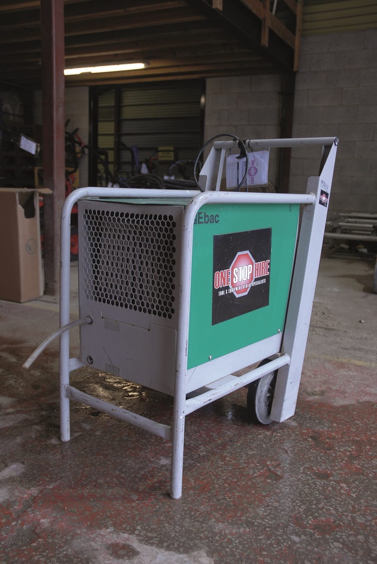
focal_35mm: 33
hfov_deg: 40.1
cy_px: 282
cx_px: 188
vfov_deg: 57.2
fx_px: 517
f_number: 4.5
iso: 100
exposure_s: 1/10
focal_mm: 22
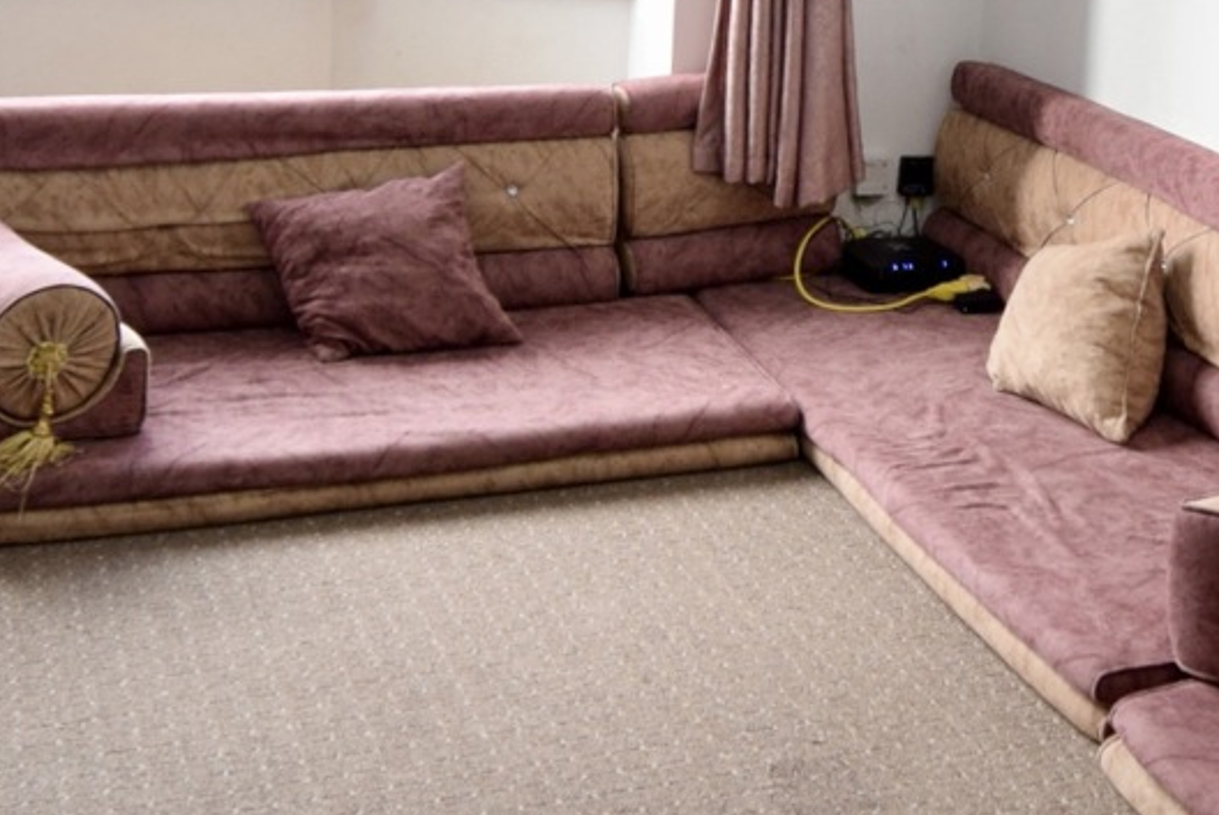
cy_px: 21
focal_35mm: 51
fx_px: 1728
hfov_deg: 38.7
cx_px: 726
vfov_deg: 25.4
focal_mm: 10
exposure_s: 1/60
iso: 800
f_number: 4.5
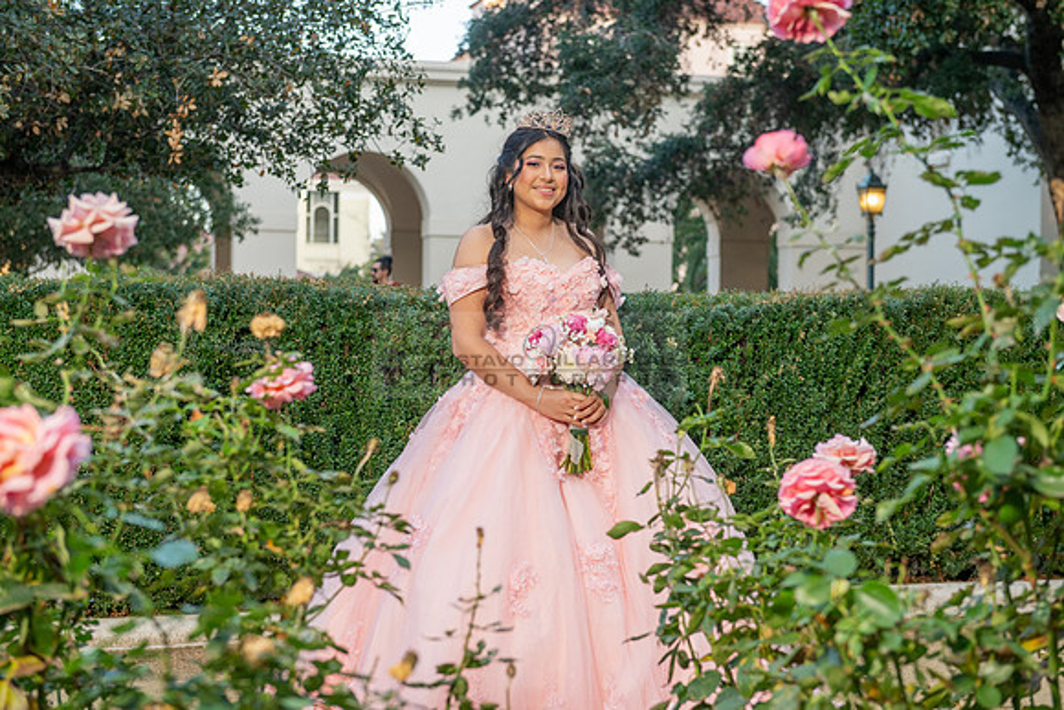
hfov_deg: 32.4
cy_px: 355
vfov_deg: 21.9
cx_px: 532
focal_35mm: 62
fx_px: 1833
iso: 320
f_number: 4.5
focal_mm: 62
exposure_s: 1/200
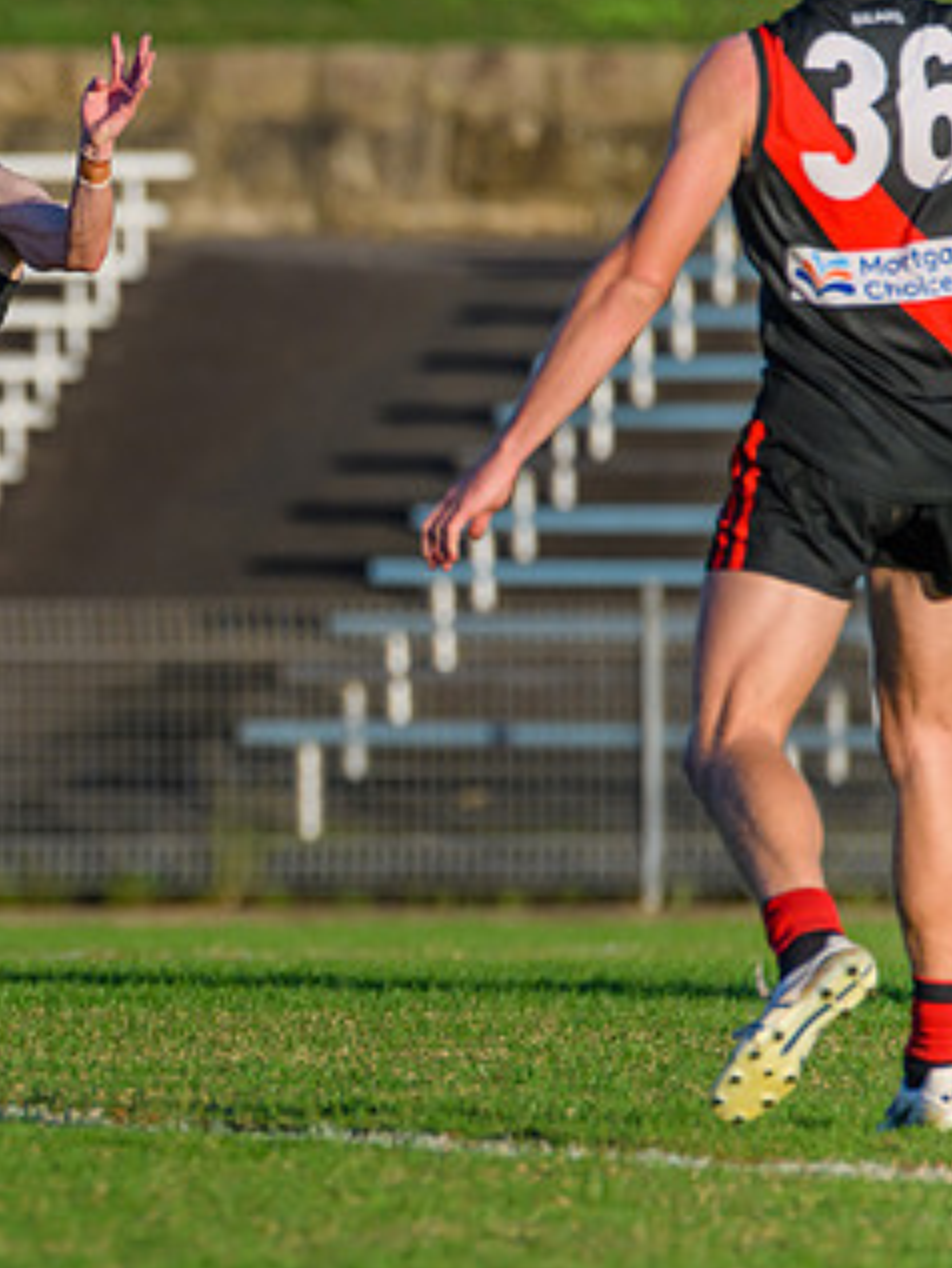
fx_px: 42214
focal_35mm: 1152
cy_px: 564
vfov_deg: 1.7
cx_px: -66
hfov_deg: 1.3
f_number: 6.3
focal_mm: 600
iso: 800
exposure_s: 1/2000
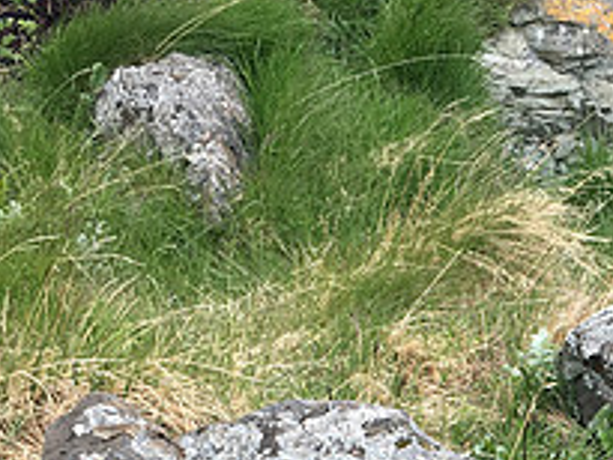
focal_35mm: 82
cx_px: 577
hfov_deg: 23.1
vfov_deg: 16.8
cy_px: 629
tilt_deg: -56.6
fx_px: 1453
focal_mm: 4.15
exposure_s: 1/279
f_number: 2.2
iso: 25
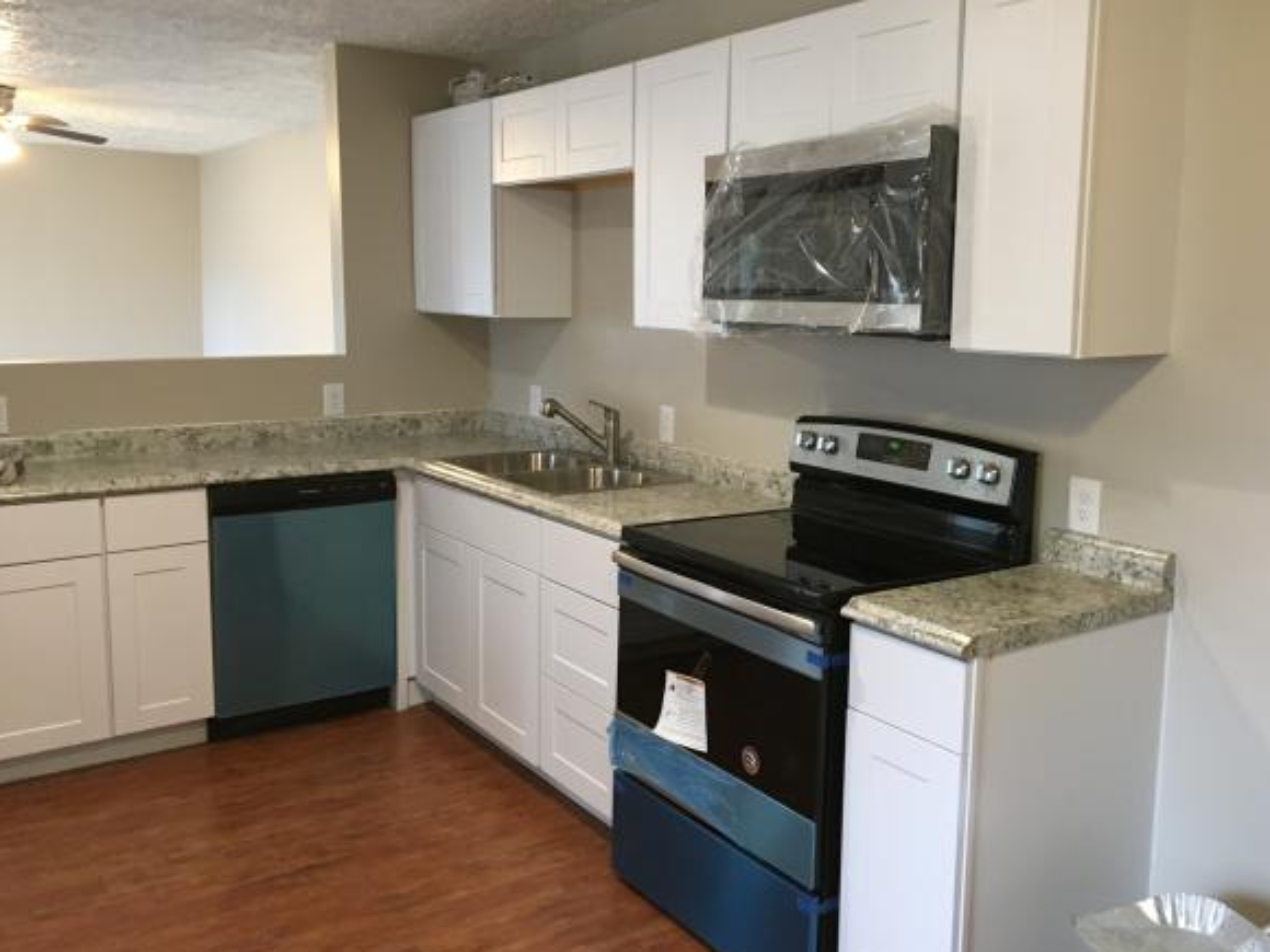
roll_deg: -1.6
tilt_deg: -7.8
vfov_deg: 44.1
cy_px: 438
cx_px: 694
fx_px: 1174
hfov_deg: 56.7
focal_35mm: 32
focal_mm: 4.15
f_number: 2.2
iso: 125
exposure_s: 1/30
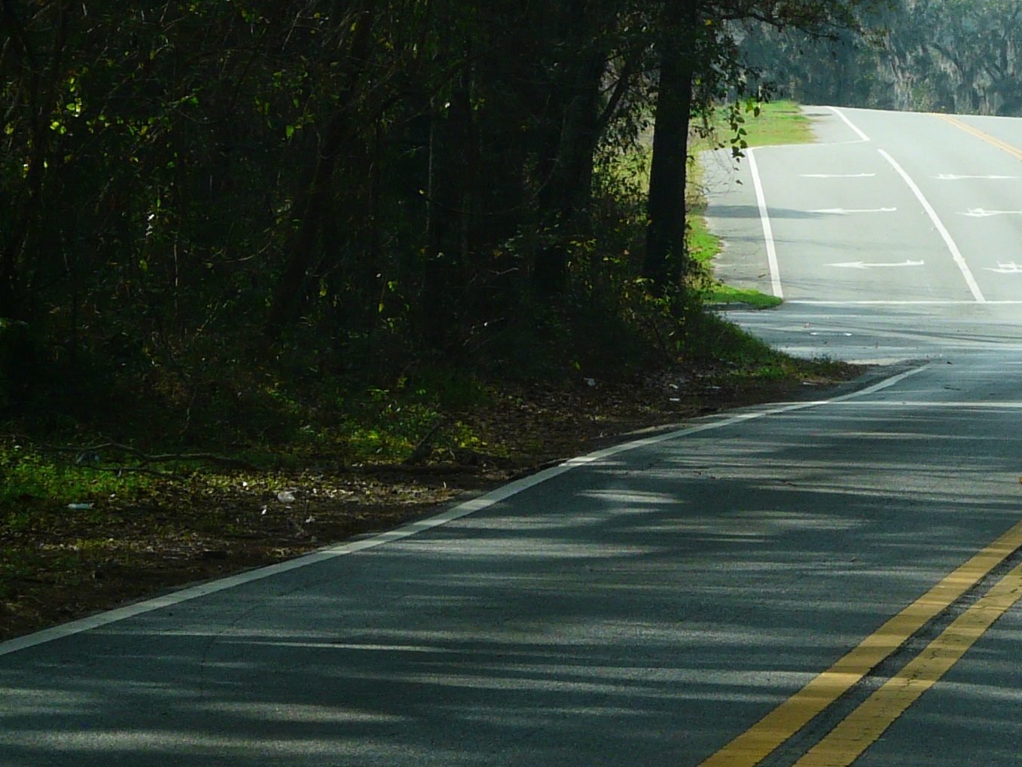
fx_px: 7529
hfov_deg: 7.7
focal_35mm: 255
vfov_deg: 5.8
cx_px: 1133
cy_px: 45
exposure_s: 1/200
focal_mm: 17.5
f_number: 5.6
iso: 100
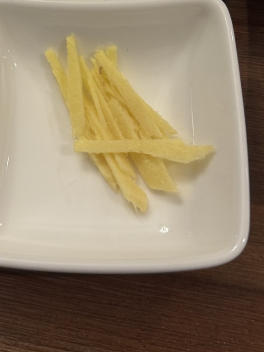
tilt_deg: -58.6
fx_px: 630
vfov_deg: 29.0
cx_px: 85
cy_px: -6
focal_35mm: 62
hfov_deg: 23.5
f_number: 1.78
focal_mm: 6.76
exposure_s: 1/120
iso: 200
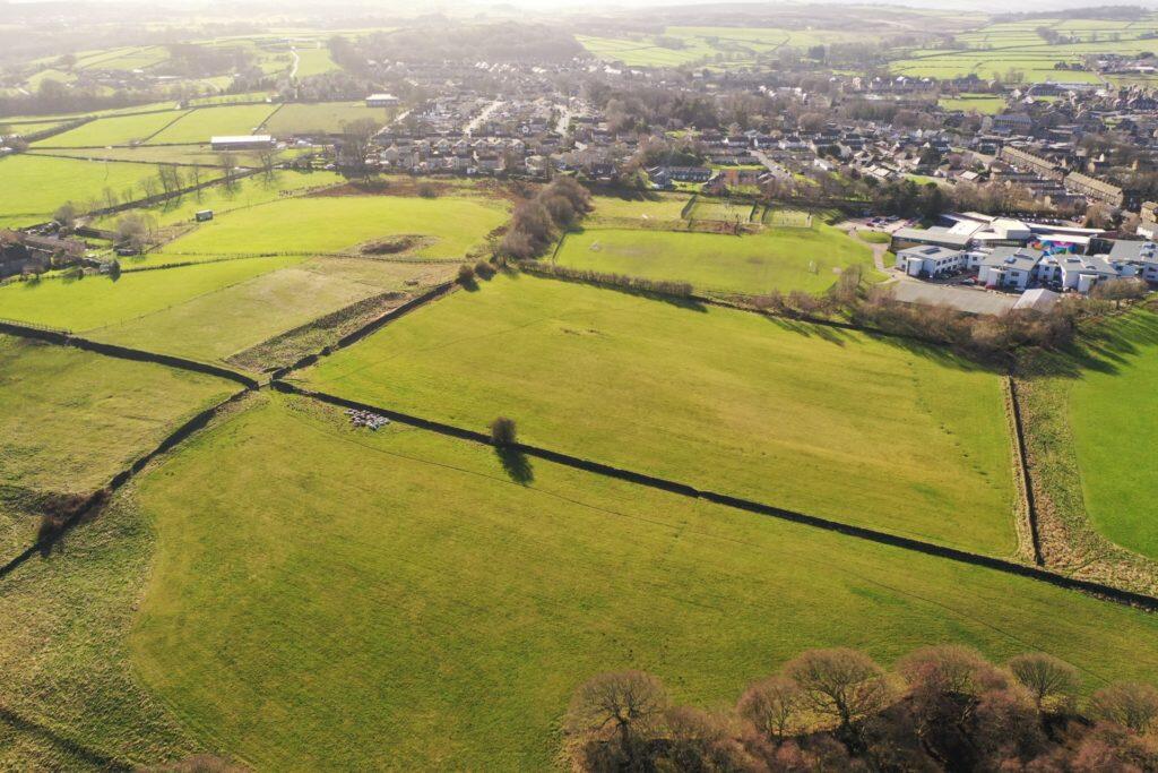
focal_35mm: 28
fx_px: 901
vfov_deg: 46.4
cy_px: 386
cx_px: 579
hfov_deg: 65.5
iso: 400
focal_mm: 10.26
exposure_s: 1/60
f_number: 3.5
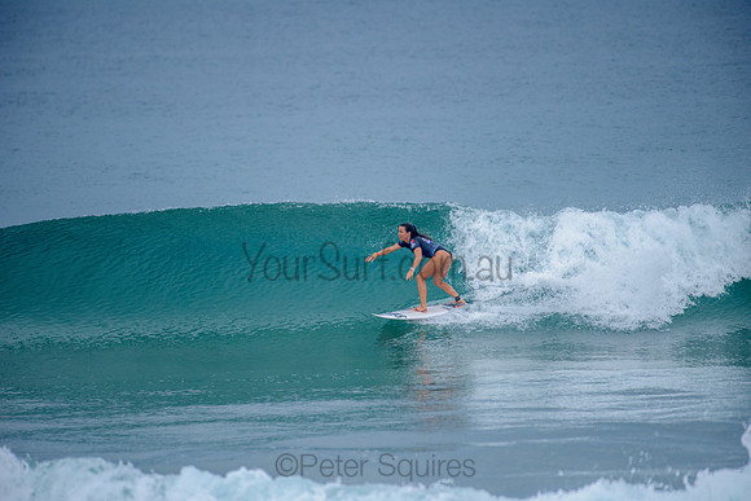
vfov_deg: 2.9
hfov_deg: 4.3
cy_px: 250
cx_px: 376
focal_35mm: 480
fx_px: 10017
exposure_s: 1/2000
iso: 500
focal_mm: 480
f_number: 5.6
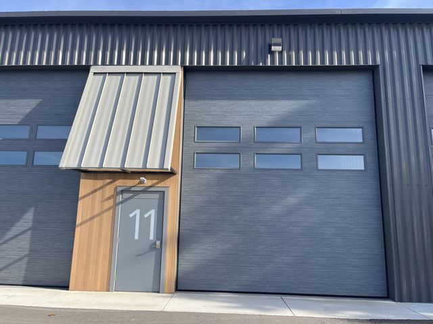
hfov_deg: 67.3
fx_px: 325
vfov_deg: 53.1
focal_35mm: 26
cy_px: 162
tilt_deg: +10.2
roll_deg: -1.5
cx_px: 216
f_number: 1.6
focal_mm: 5.1
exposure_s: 1/1517
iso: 50
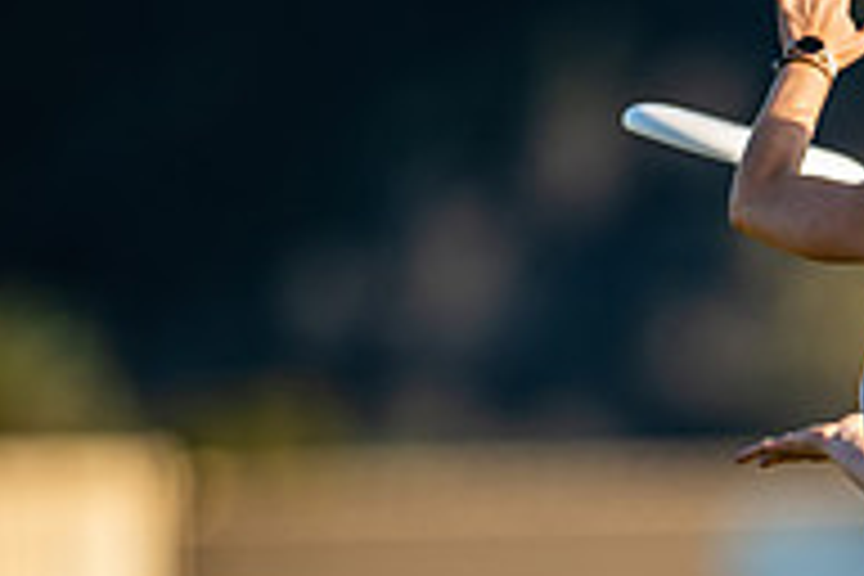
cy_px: 813
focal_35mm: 1365
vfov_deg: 1.0
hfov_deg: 1.5
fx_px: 32757
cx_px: 1113
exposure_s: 1/2000
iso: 200
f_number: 2.8
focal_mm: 400
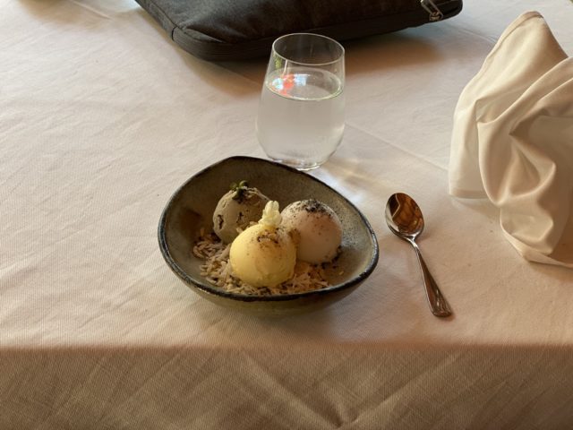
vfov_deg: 28.0
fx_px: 861
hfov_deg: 36.8
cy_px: 215
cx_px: 286
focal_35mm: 52
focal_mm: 6
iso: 80
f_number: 2
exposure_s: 1/122
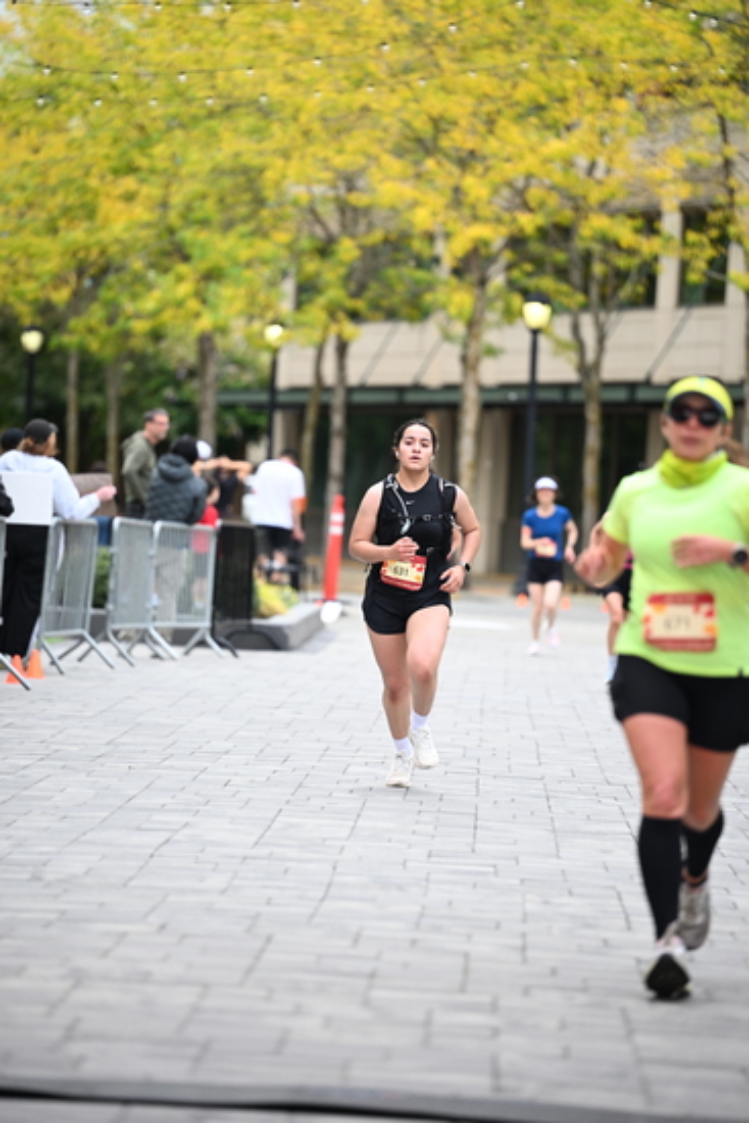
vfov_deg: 12.8
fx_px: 4990
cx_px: 374
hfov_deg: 8.6
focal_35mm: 160
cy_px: 562
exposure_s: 1/2000
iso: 640
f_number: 2.8
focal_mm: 160
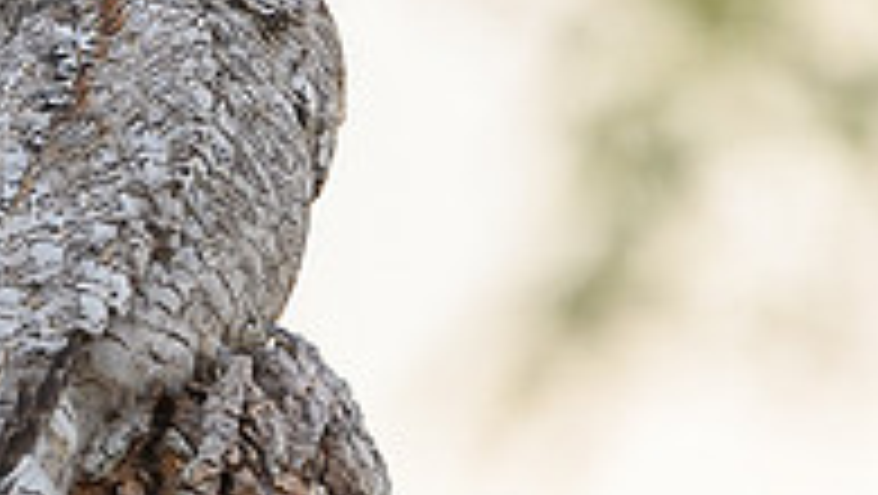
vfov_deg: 0.7
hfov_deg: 1.2
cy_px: 262
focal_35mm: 1855
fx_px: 43216
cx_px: 314
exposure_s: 1/1000
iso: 640
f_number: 4.5
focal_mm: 500
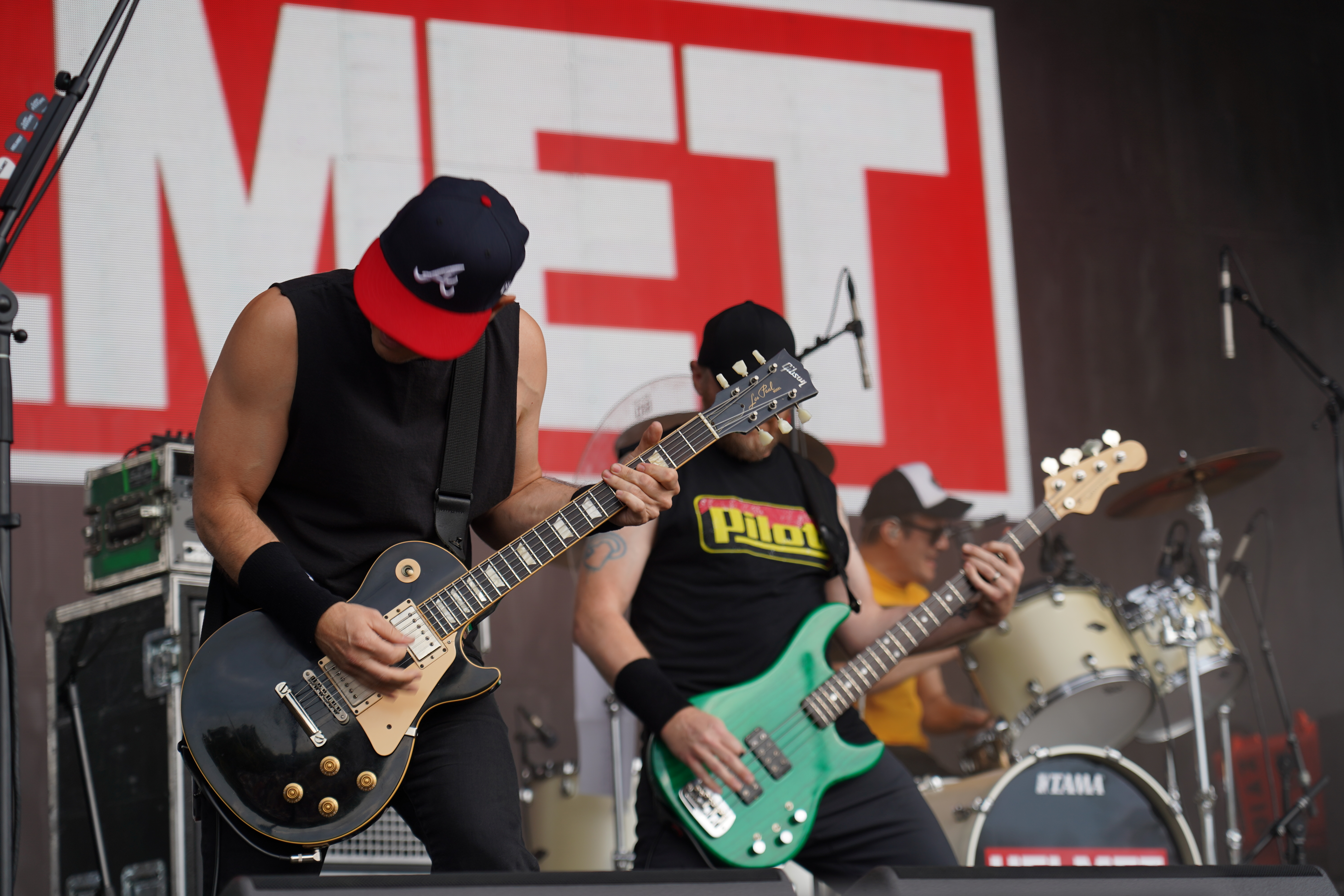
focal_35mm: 105
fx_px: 3920
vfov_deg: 13.0
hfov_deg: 19.5
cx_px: 672
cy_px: 448
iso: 100
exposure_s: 1/160
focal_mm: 105
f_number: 4.5
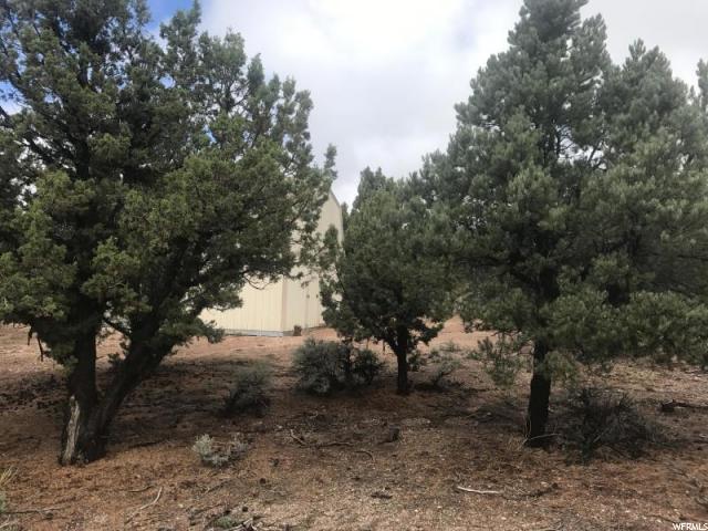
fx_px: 573
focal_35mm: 28
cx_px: 354
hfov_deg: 63.4
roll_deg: -2.7
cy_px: 266
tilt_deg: +1.1
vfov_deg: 49.7
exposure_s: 1/1076
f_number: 1.8
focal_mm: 3.99
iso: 20
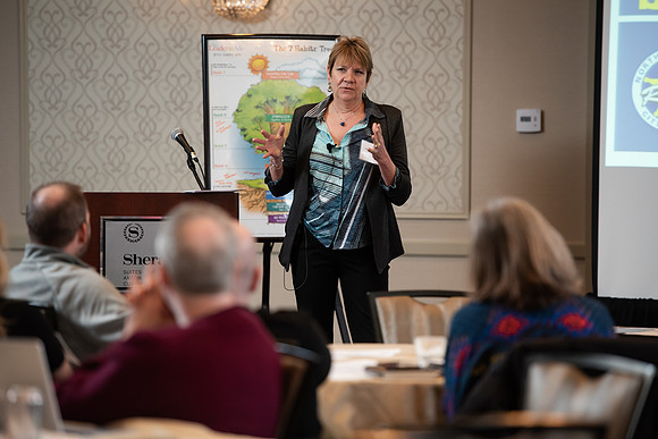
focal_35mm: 175
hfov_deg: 11.7
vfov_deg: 7.9
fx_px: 3199
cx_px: 329
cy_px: 220
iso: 1000
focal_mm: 175
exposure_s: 1/160
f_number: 3.5
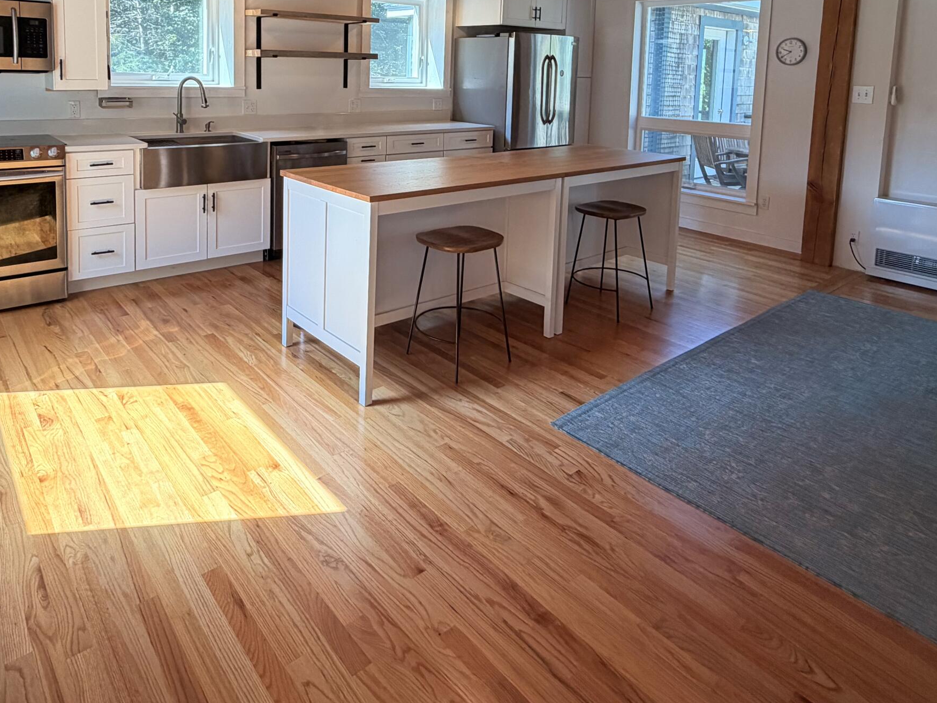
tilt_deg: -5.2
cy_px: 132
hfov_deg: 71.4
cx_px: 423
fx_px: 650
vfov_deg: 52.8
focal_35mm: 24
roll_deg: -1.6
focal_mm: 2.22
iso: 125
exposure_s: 1/120
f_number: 2.2
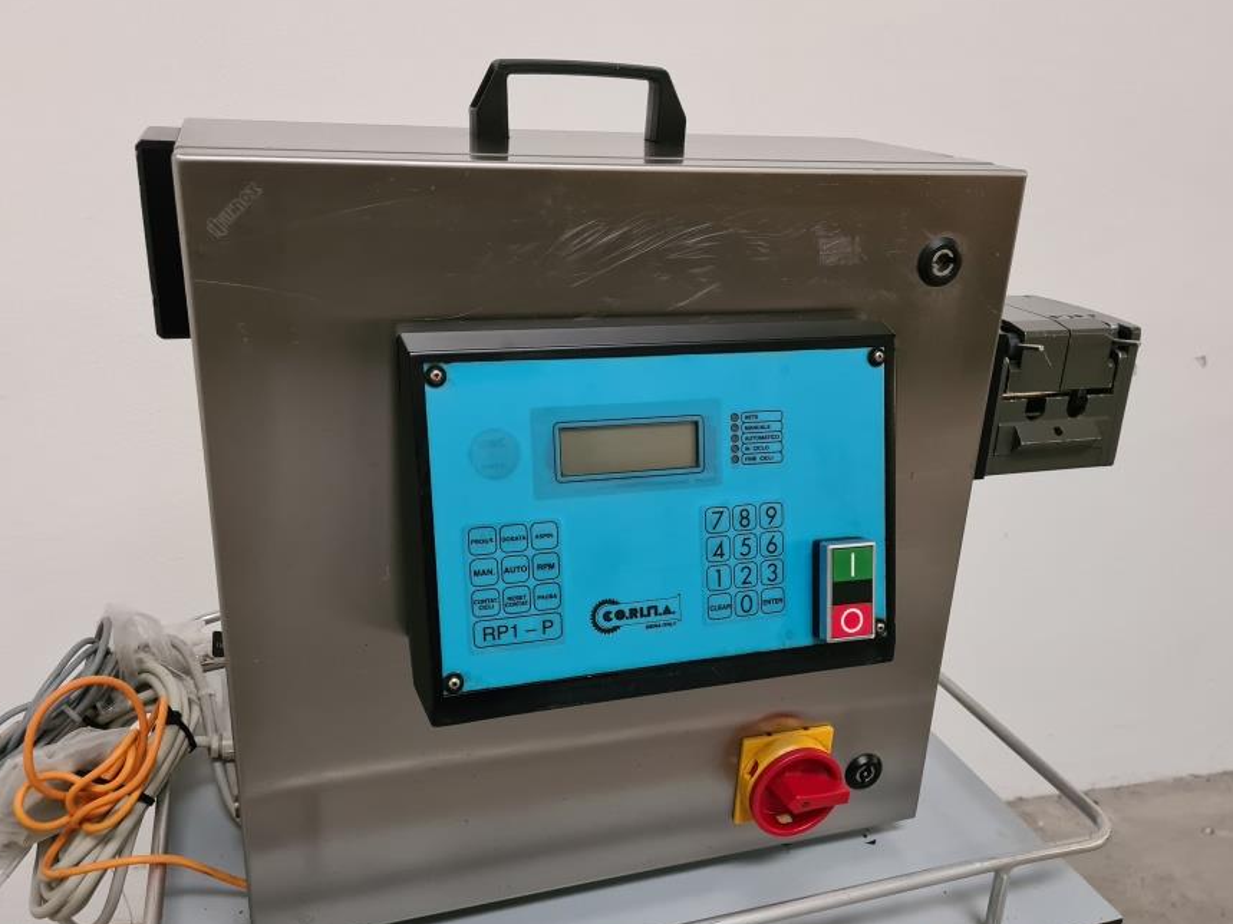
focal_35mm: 31
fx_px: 1104
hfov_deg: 58.3
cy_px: 506
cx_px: 666
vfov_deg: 45.4
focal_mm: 5.4
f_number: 1.8
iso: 640
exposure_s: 1/50
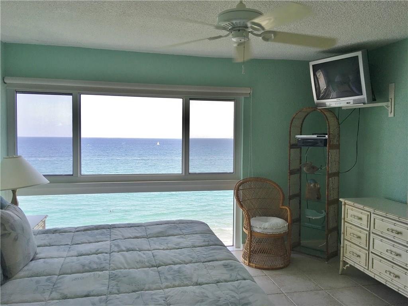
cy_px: 153
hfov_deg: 61.7
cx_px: 204
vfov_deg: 48.2
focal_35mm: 29
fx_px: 342
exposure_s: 1/137
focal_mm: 4.15
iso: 25
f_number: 2.2
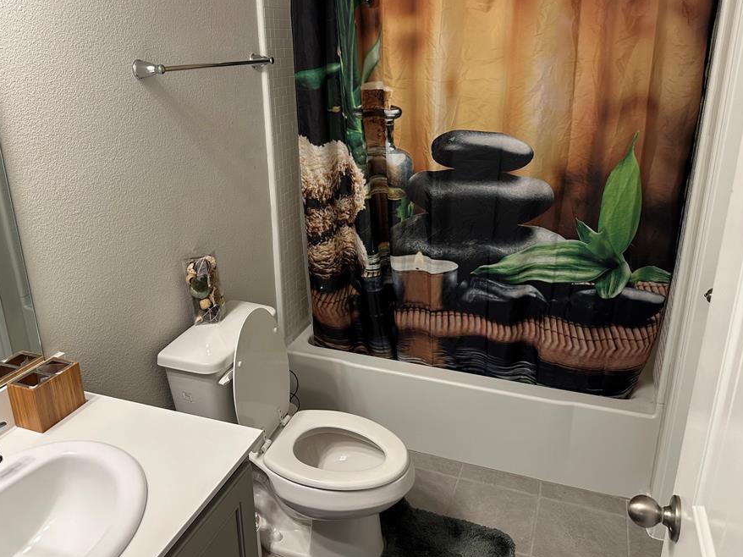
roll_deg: +1.4
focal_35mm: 28
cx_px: 334
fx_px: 601
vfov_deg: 49.7
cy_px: 254
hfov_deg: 63.3
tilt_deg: -18.3
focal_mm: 6.86
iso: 160
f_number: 1.78
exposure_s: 1/60
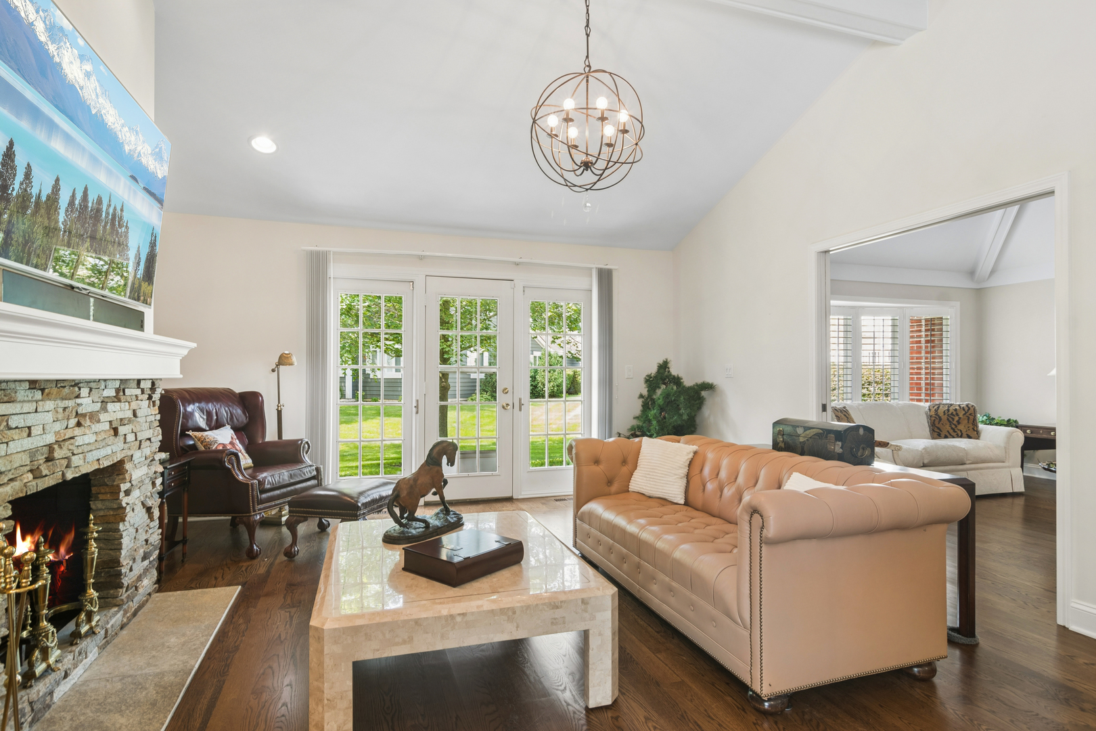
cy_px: 366
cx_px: 548
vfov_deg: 67.4
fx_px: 548
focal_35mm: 18
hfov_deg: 90.0
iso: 200
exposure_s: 1/6
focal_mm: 12
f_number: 8
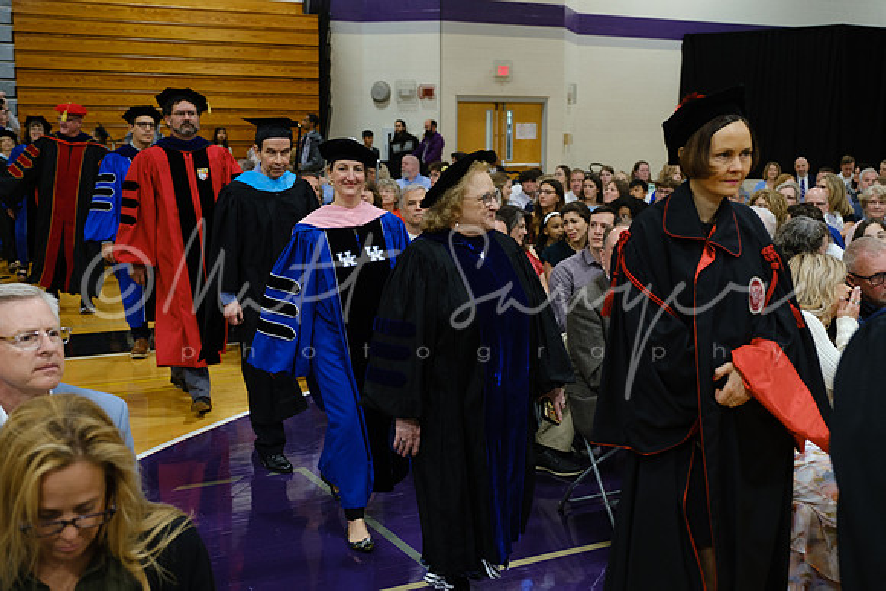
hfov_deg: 47.4
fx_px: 1009
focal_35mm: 41
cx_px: 443
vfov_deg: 32.6
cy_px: 296
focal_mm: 27.4
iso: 1250
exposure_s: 1/100
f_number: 3.2
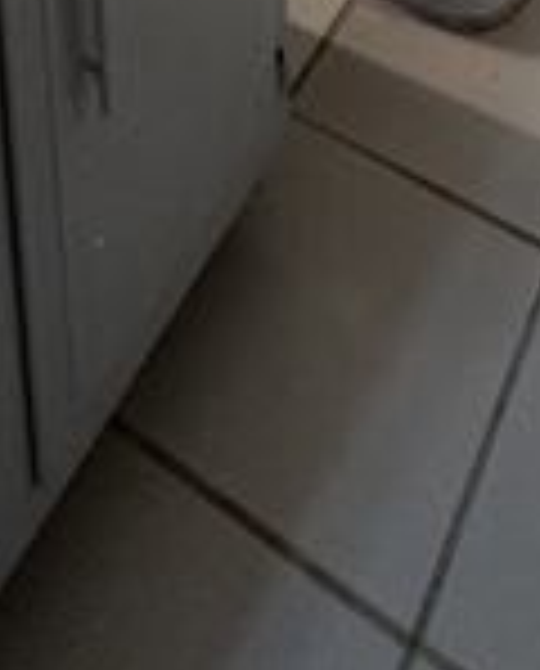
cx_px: 328
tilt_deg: -9.8
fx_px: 1214
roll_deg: +0.7
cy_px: -803
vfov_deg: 17.0
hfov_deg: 25.0
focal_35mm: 61
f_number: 2.2
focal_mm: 2.22
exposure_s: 1/60
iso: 200
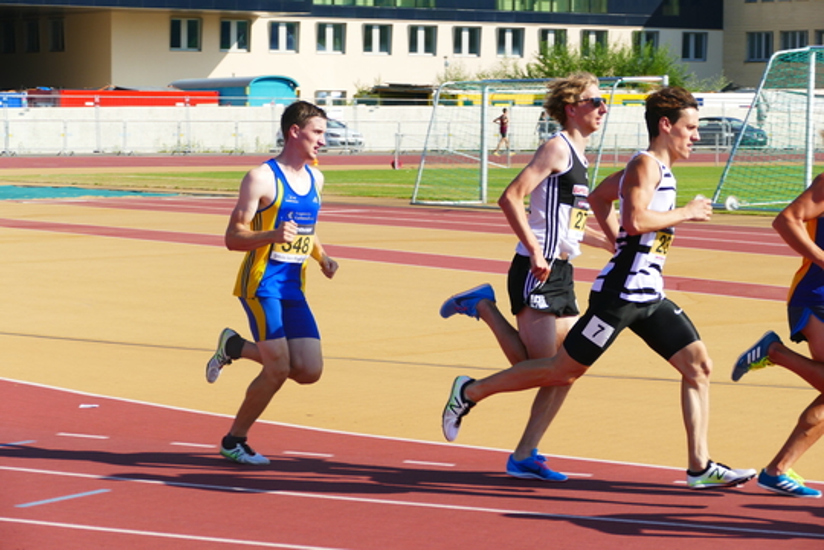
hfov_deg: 16.8
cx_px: 412
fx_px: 2792
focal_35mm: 122
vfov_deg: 11.2
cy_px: 275
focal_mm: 44.41
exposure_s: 1/1000
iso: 125
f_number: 3.9
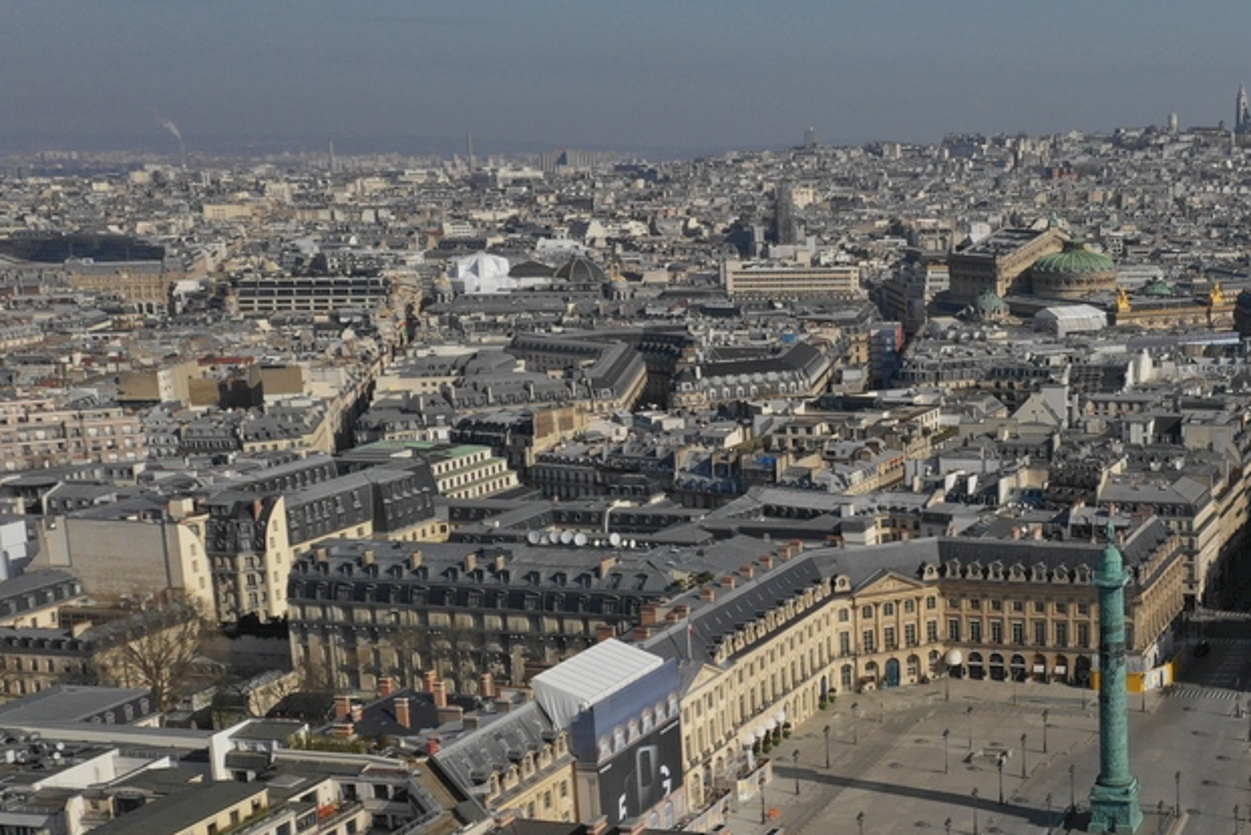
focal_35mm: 54
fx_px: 1877
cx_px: 1199
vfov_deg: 24.9
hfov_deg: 34.2
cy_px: 559
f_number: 7.1
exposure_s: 1/800
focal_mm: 10.26
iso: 100
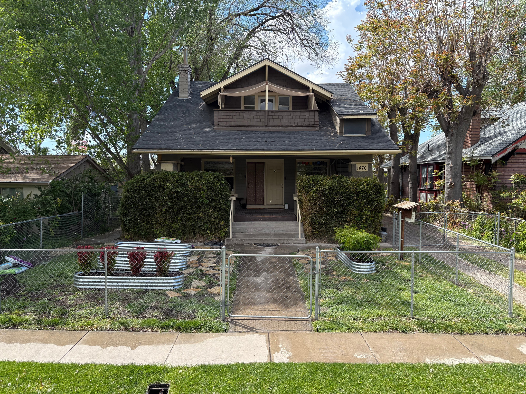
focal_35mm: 26
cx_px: 263
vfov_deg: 53.1
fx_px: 395
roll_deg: -0.1
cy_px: 197
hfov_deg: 67.3
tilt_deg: -3.3
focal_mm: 5.96
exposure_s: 1/1337
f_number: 1.6
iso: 64
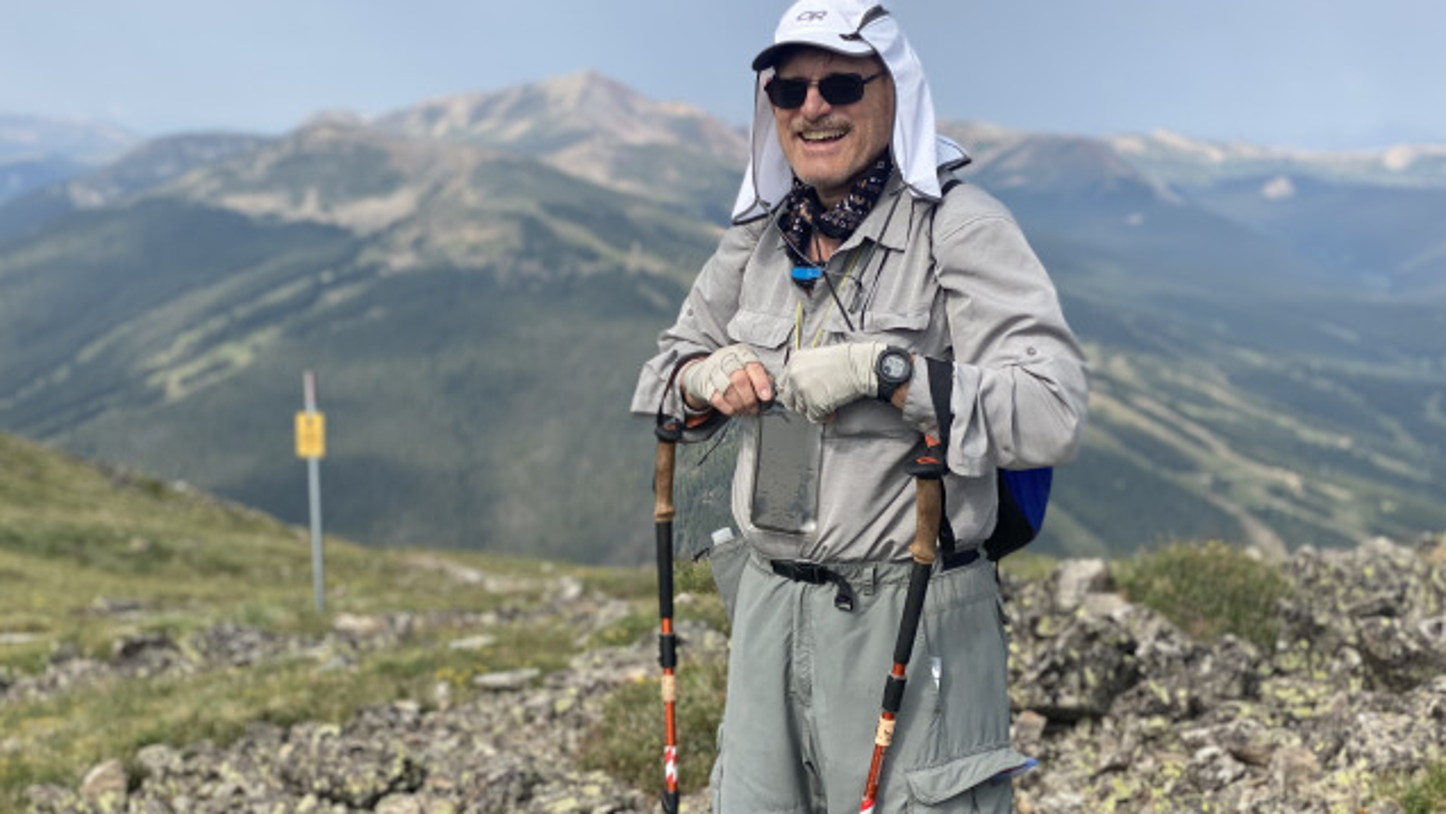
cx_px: 725
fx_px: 2186
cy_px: 393
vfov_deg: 21.1
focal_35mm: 57
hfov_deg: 36.6
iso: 20
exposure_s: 1/1261
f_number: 2
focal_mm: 6
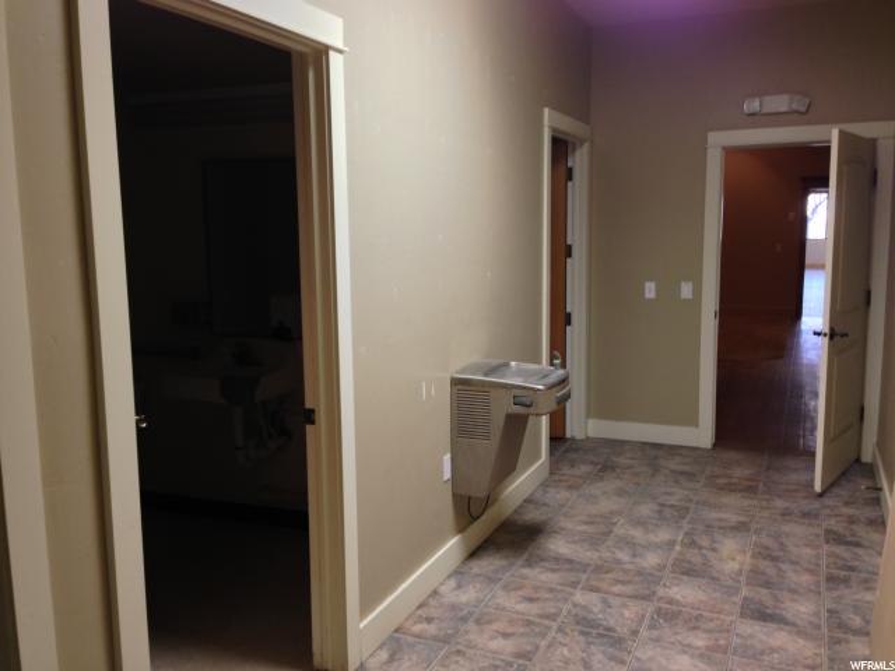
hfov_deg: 55.4
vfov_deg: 42.9
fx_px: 853
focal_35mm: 33
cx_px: 448
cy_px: 336
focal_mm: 4.12
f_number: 2.4
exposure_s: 1/20
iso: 80
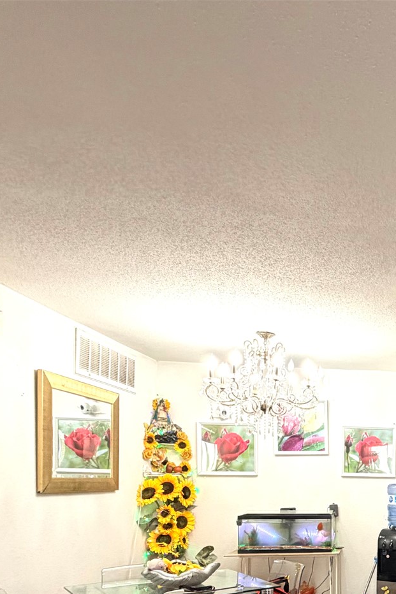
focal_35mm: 32
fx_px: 528
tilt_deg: -0.6
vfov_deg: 54.1
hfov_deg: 33.1
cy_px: 489
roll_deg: +0.4
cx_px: 483
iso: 160
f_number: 2.2
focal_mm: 2.22
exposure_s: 1/60
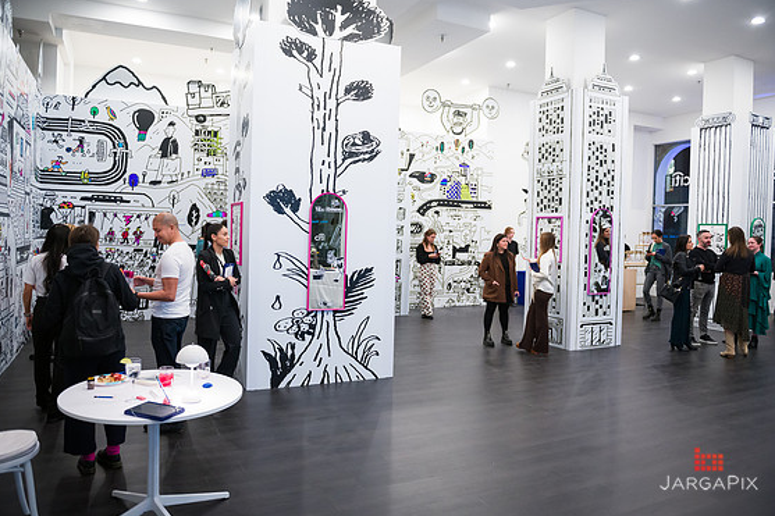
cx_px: 390
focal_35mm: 25
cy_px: 252
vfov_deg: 51.3
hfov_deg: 71.5
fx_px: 538
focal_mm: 24
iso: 2500
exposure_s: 1/200
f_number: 3.2
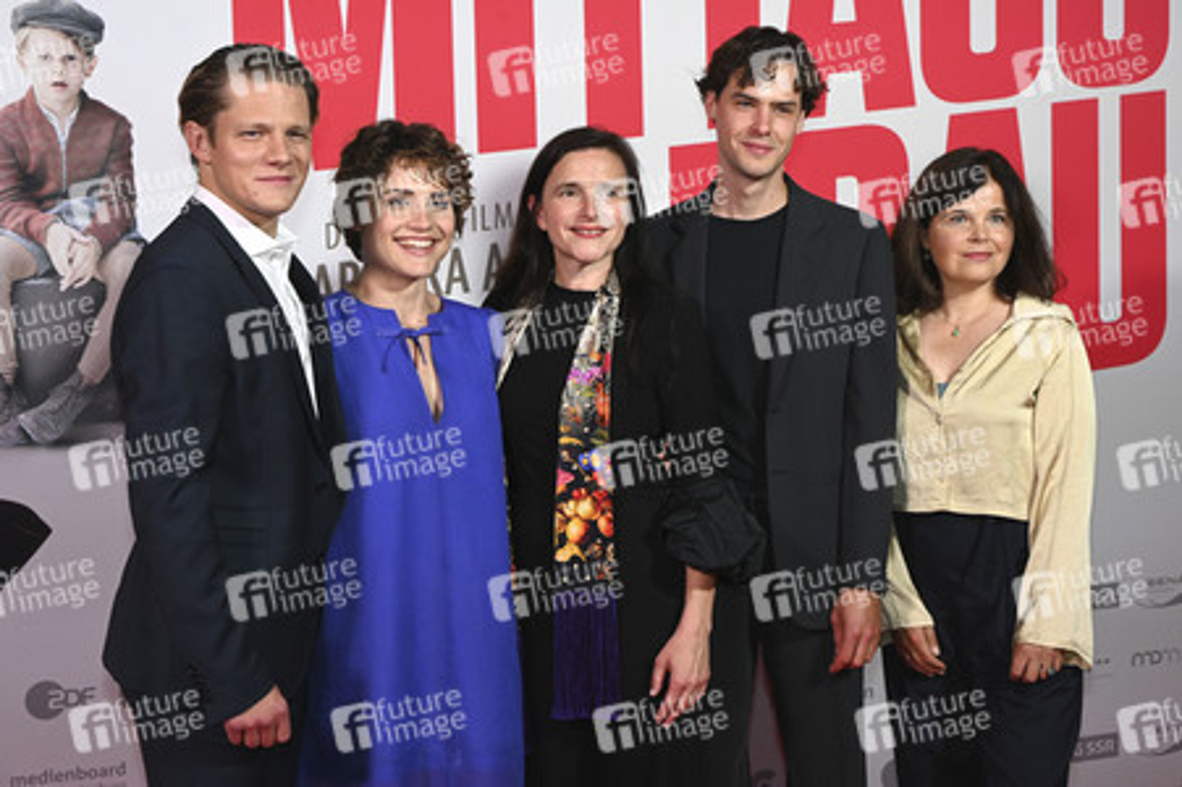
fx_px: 1575
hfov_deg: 41.1
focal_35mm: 48
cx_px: 591
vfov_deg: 28.0
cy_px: 394
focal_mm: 48
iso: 2000
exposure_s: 1/200
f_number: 7.1
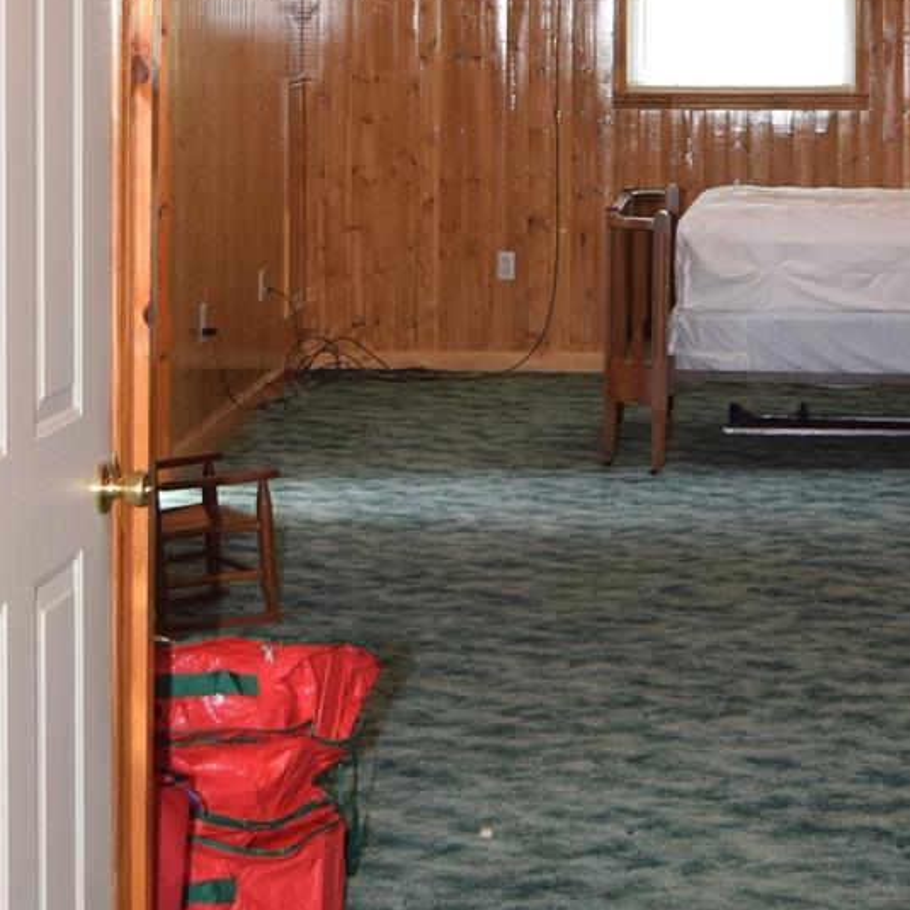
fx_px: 3159
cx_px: 638
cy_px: 97
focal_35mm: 106
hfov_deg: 16.3
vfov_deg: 16.2
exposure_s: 1/100
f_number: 5
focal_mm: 29
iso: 800
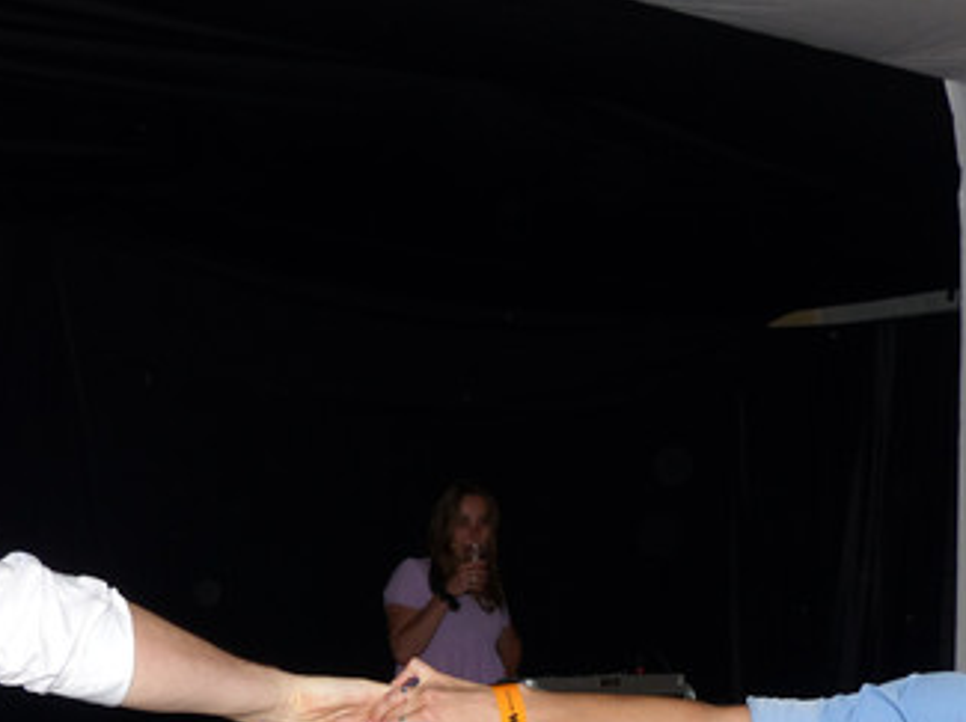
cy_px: 663
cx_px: 526
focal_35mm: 71
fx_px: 1979
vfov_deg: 20.2
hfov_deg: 27.4
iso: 100
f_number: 2.8
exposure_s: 1/80
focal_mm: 6.4
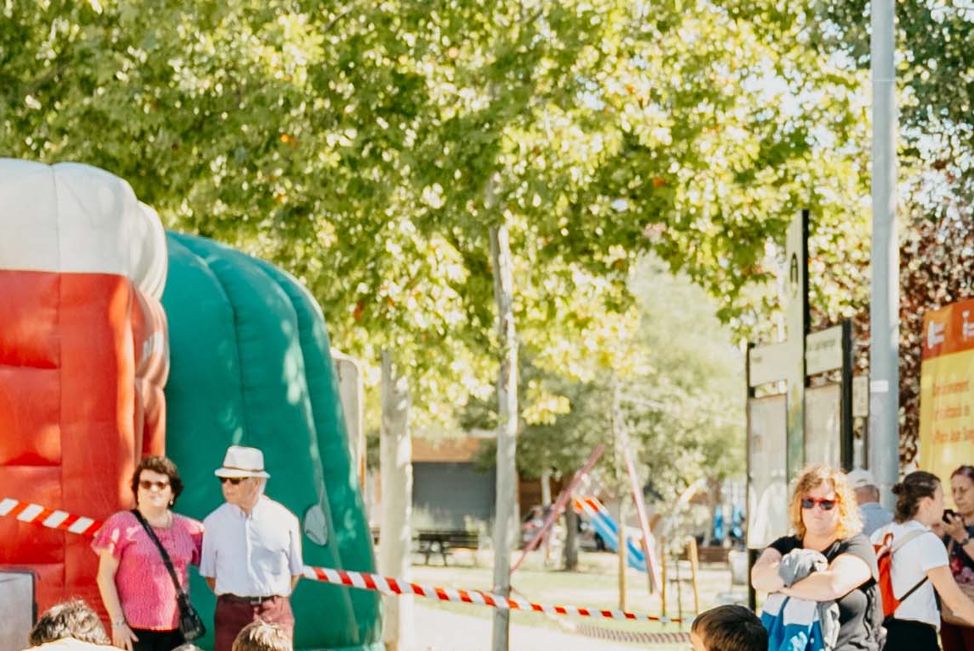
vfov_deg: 9.6
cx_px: 1071
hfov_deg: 14.3
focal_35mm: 140
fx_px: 3790
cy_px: 948
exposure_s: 1/125
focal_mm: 38
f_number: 2.8
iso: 100
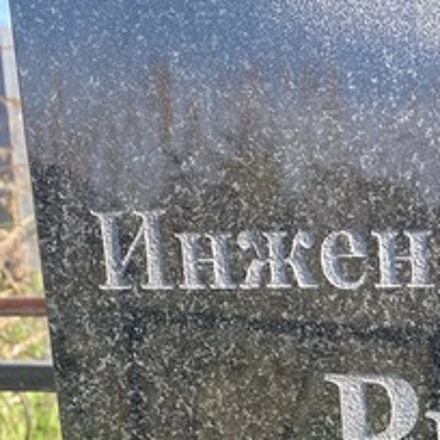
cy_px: 604
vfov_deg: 17.8
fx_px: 1294
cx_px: 733
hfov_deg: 16.8
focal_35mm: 90
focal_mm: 4.25
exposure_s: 1/395
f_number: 1.8
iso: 32
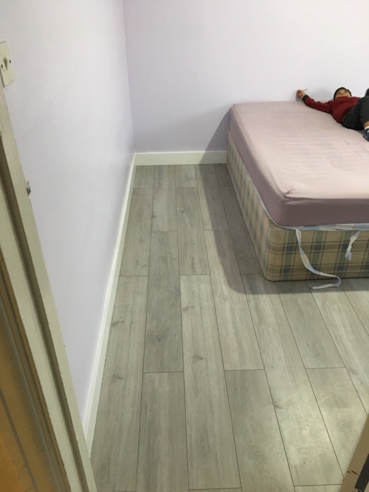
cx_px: 184
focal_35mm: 29
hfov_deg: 48.2
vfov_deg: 61.7
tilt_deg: -32.9
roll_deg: +0.1
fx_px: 412
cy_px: 246
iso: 200
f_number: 2.2
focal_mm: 4.15
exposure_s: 1/20
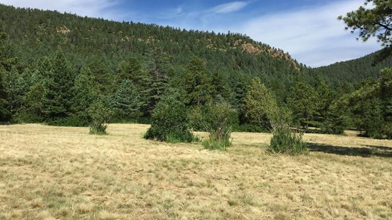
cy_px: 73
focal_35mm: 32
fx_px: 333
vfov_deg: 36.3
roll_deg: +3.2
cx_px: 197
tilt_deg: +8.8
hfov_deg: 61.0
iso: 32
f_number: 2.2
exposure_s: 1/2198
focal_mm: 4.15
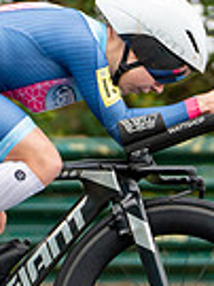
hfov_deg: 3.4
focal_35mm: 435
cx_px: 8
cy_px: 181
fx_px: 3591
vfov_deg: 4.6
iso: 1250
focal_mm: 103
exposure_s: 1/1250
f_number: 2.8
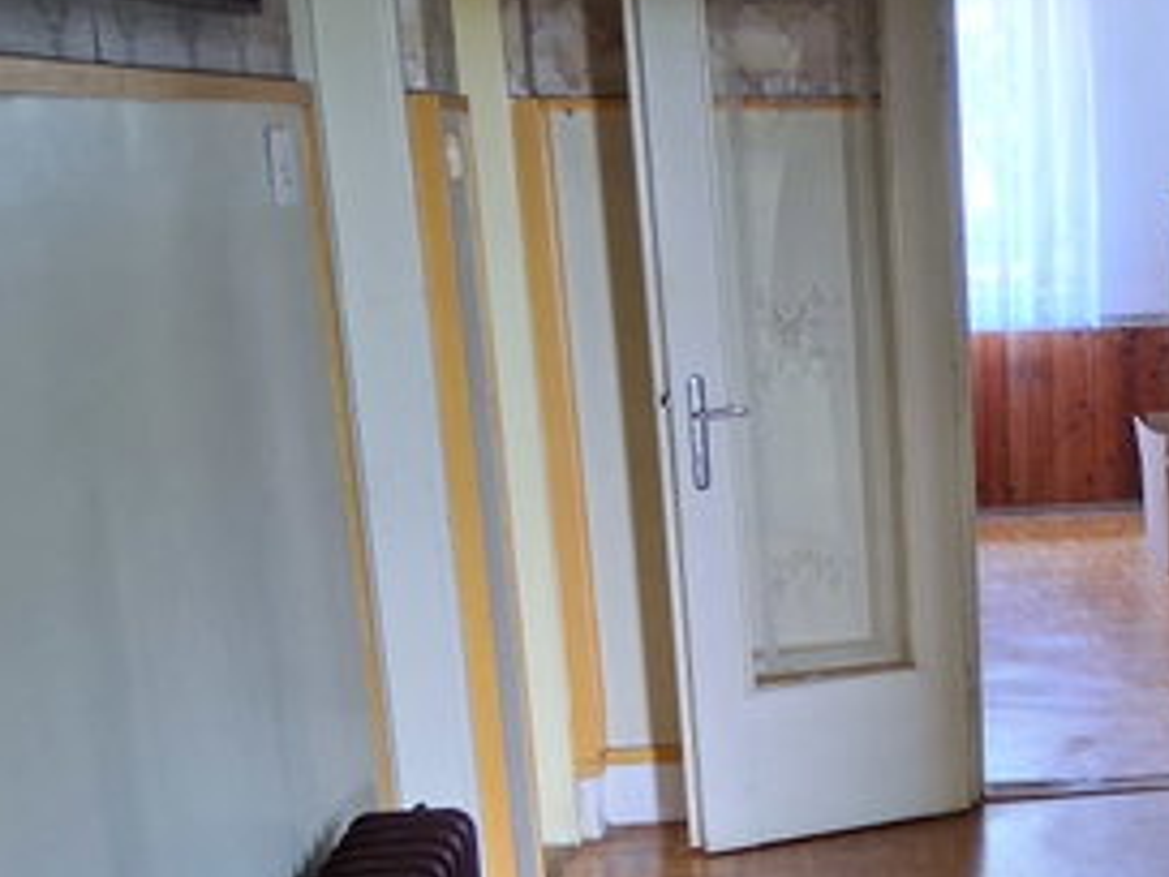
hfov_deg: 29.8
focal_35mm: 60
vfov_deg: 24.1
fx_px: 2026
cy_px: 666
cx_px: 1197
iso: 500
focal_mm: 3.98
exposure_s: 1/50
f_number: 1.8
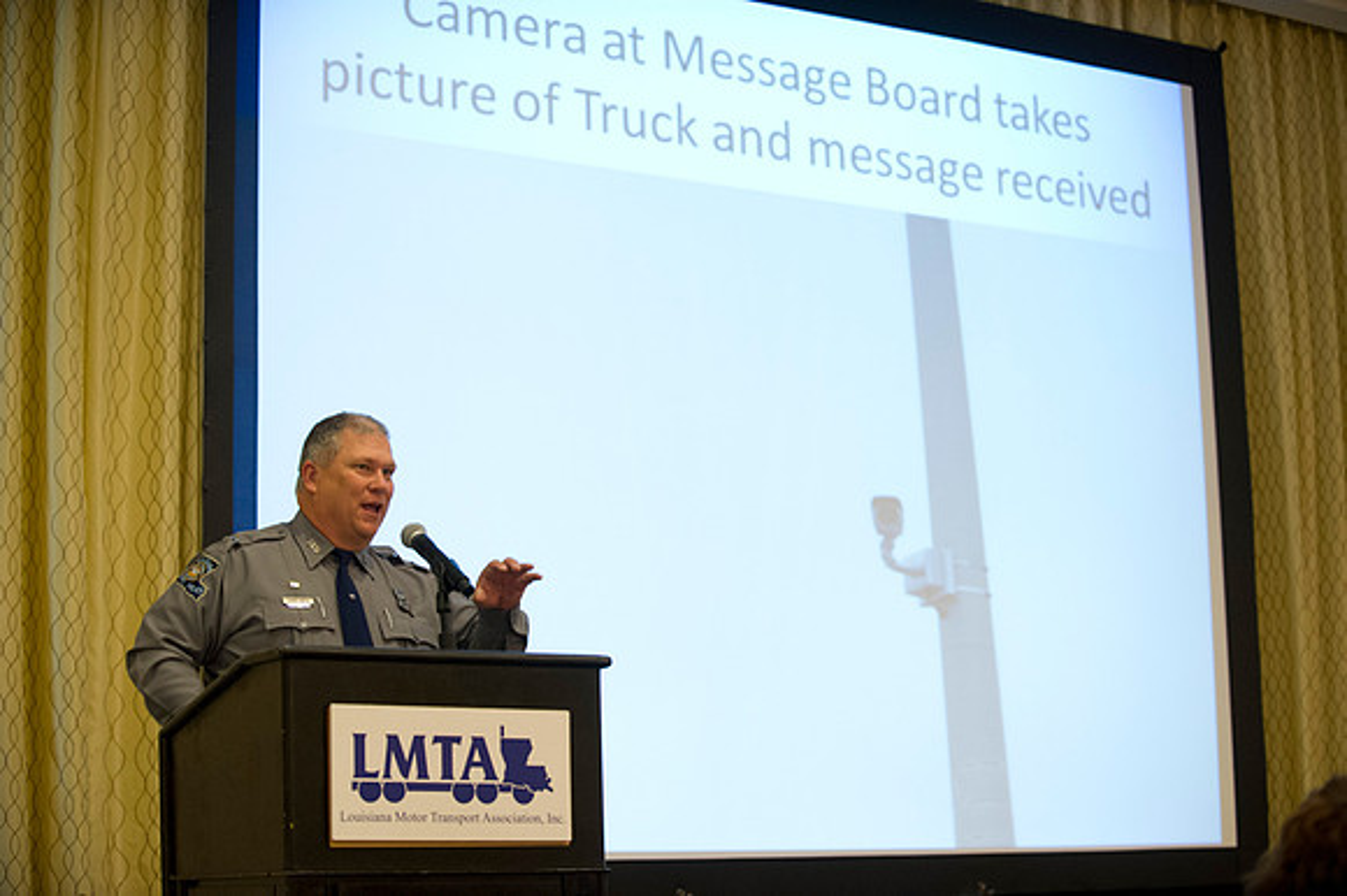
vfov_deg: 19.4
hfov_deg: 28.9
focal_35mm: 70
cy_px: 448
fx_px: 2618
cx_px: 674
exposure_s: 1/80
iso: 3200
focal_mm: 70
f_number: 2.8
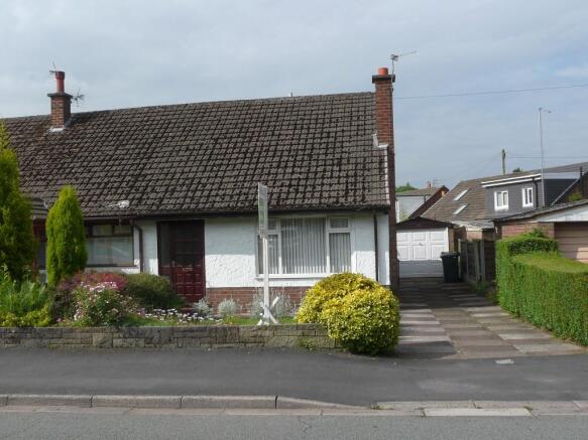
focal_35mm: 36
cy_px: 220
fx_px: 611
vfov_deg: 39.6
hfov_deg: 51.4
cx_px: 294
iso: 100
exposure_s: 1/800
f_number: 5
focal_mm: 4.6
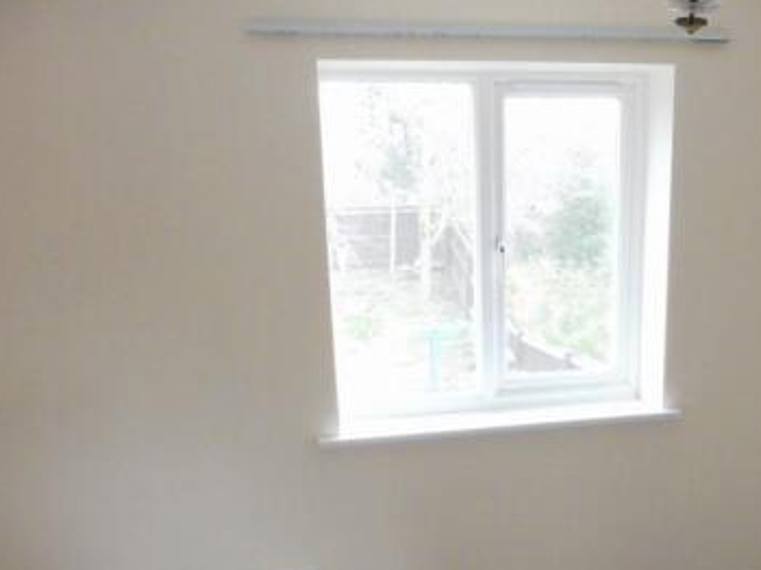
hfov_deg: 46.3
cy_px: 467
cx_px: 484
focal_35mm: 40
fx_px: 879
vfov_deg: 34.7
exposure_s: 1/60
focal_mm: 4.3
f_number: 3.3
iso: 320
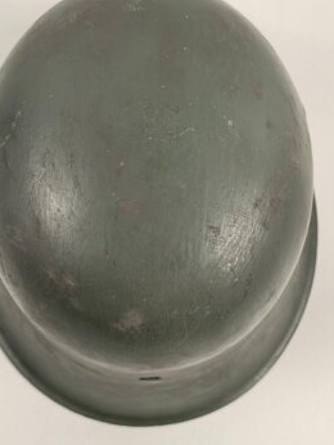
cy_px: 213
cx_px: 144
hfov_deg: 30.9
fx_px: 604
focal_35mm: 47
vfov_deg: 40.4
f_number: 2
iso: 1000
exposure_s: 1/1157
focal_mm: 8.5
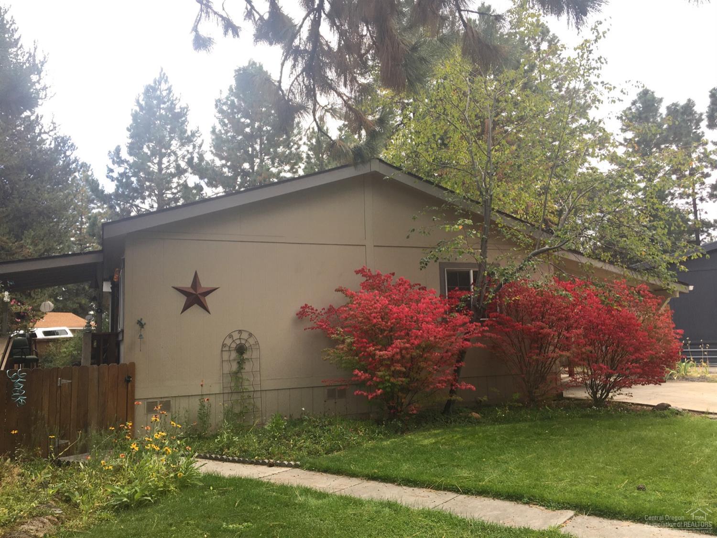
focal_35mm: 29
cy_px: 269
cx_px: 358
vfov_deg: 48.2
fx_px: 600
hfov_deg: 61.7
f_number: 2.2
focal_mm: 4.15
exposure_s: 1/193
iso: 25
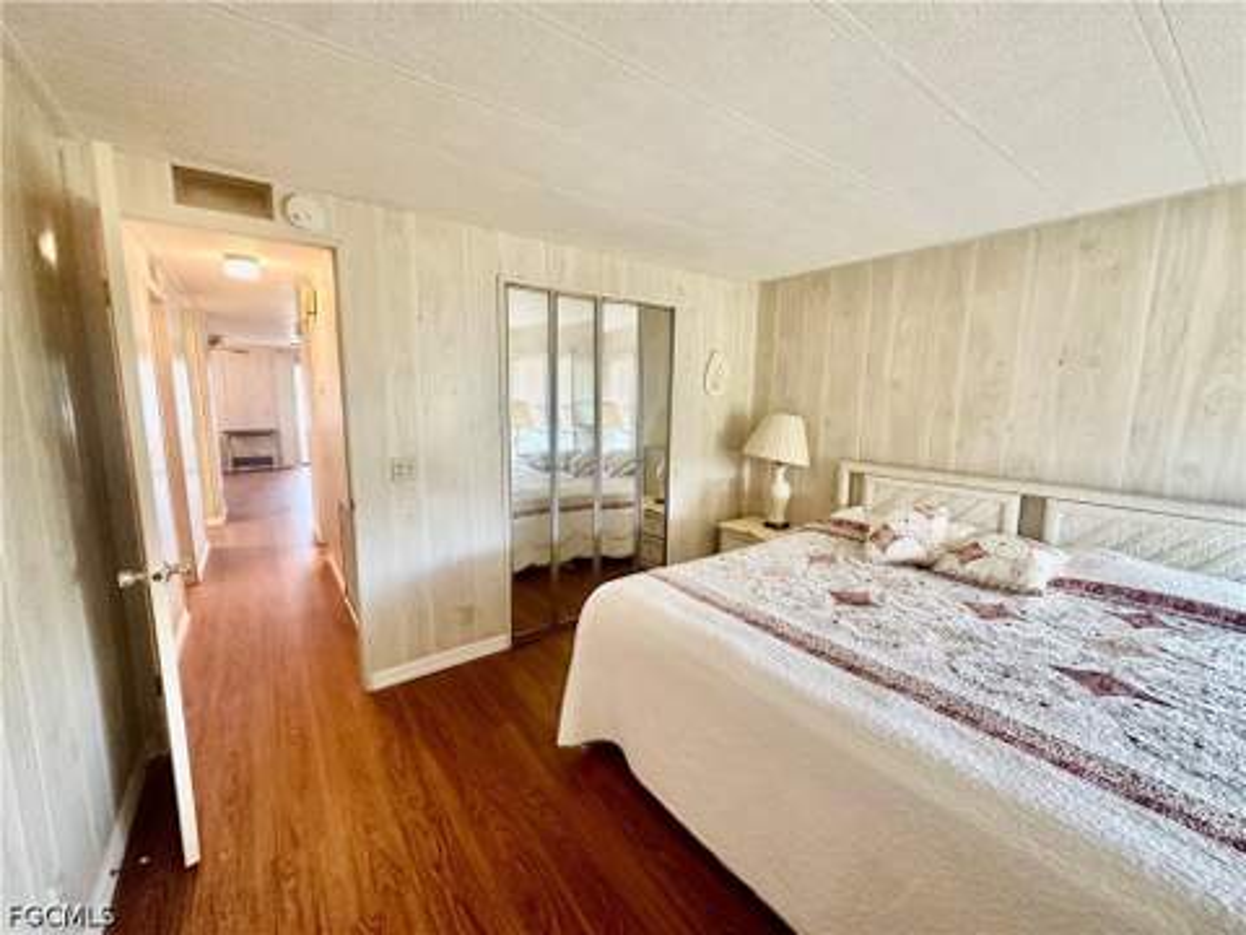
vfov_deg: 85.7
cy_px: 468
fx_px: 504
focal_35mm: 14
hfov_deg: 102.1
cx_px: 623
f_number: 2.2
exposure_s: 1/60
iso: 400
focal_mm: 2.22
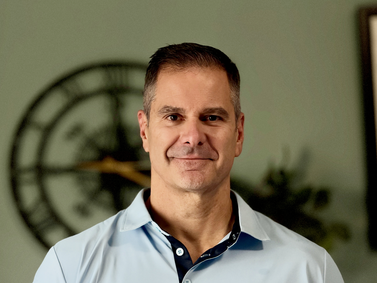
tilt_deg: +6.9
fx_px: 1089
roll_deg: -2.6
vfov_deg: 14.8
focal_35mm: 100
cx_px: 188
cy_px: 142
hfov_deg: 19.6
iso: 125
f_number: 2.8
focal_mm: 16.89
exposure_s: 1/120
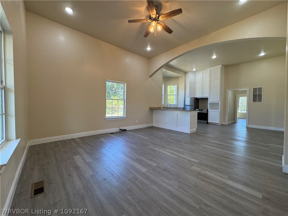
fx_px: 116
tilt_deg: -1.3
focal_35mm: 14
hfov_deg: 102.1
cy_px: 108
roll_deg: -1.0
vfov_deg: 85.7
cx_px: 144
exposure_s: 1/120
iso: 80
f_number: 2.2
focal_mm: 2.22
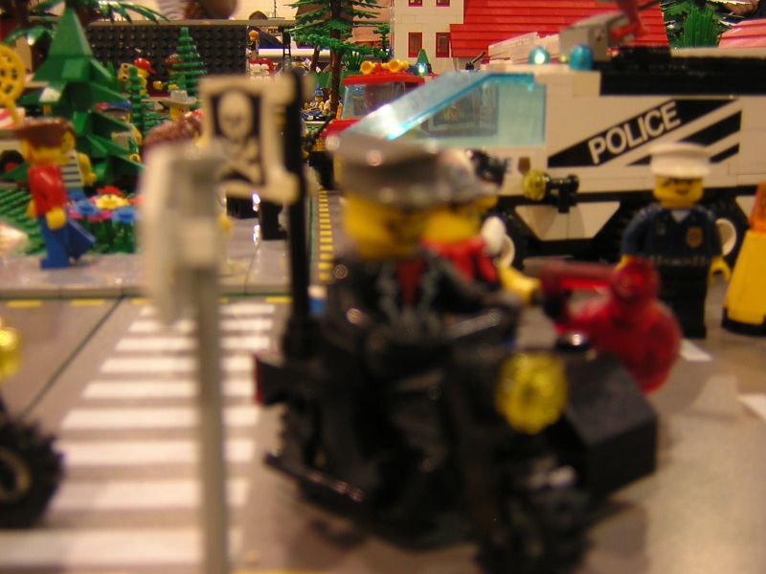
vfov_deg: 33.6
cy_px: 287
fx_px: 952
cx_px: 383
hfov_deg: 43.9
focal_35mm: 43
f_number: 2.8
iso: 100
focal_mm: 5.6
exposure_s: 1/7.9
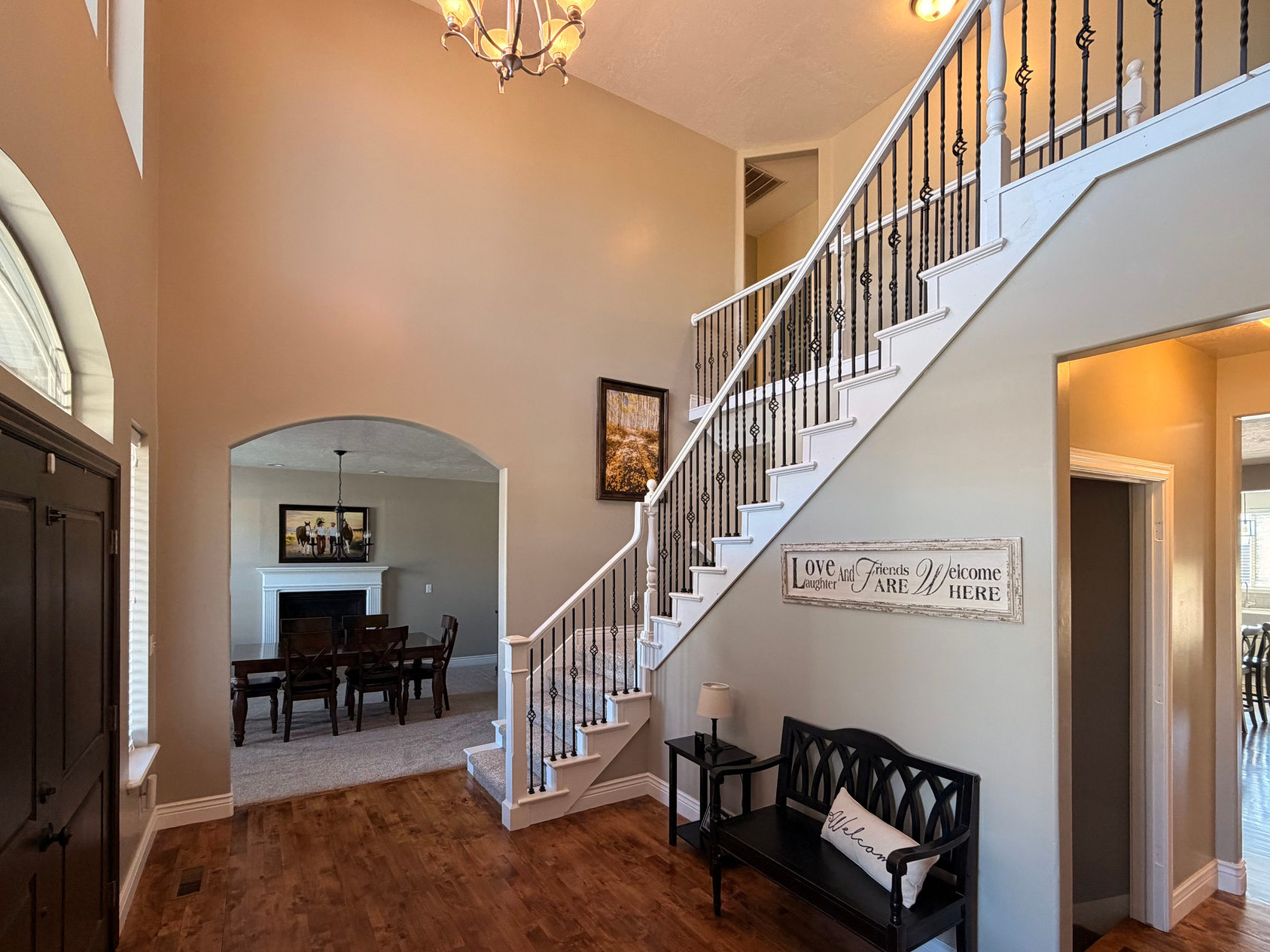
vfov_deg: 74.3
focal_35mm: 17
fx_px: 624
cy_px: 546
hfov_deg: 91.0
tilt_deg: +0.1
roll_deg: +0.1
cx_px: 650
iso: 200
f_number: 2.2
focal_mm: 2.22
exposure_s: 1/60
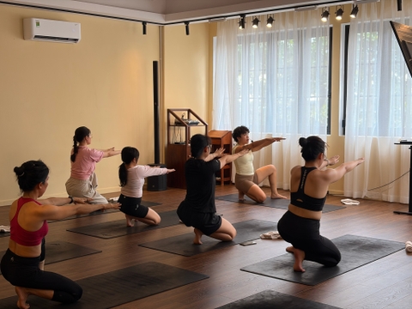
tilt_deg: -4.0
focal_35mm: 52
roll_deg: +0.6
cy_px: 154
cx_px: 206
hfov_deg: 36.8
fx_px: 619
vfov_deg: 28.0
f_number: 1.6
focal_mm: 5.96
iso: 25
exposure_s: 1/122
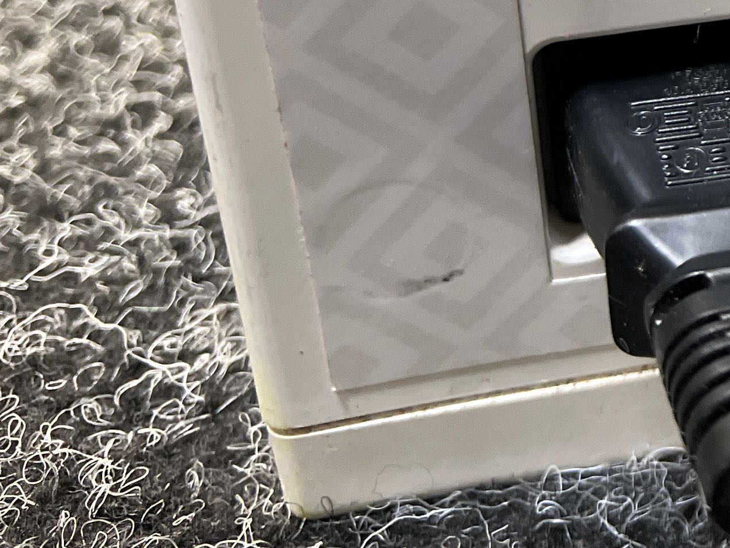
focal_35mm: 82
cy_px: -194
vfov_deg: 16.8
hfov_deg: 20.6
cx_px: 1072
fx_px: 1730
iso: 320
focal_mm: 5.7
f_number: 1.5
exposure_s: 1/60
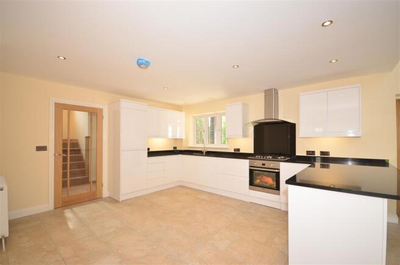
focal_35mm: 15
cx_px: 200
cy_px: 132
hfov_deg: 100.5
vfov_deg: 77.0
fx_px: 166
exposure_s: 1/25
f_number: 4
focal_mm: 10
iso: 200
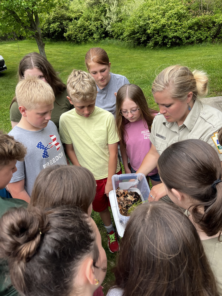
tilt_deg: -33.7
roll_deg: +10.3
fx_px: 222
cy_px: 148
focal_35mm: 26
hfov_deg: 53.1
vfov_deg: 67.3
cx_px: 111
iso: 50
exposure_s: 1/751
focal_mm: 5.1
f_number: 1.6
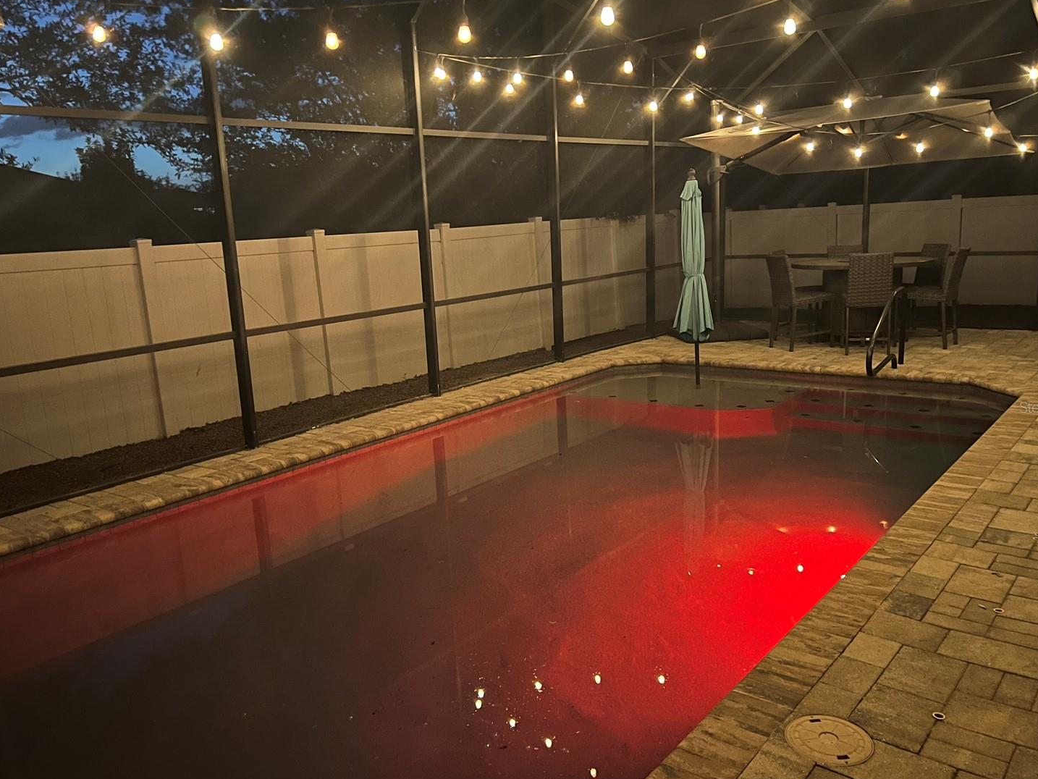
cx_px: 509
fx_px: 870
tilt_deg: -12.9
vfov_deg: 48.2
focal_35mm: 29
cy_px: 407
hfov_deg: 61.6
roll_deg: +3.2
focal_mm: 5.7
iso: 640
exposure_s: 1/15
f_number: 1.5
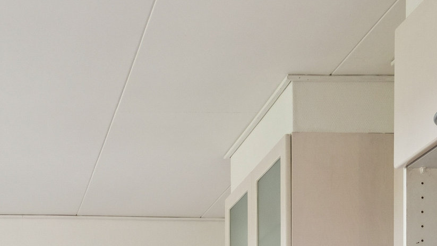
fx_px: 973
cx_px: 40
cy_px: 464
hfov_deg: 24.5
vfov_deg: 12.9
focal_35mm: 84
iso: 640
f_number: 9
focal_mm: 22
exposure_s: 1/60
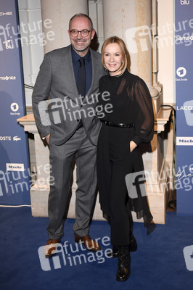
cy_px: 145
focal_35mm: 44
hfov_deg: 30.5
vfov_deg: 44.5
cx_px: 96
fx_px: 354
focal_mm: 44
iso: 1250
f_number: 3.2
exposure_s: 1/320
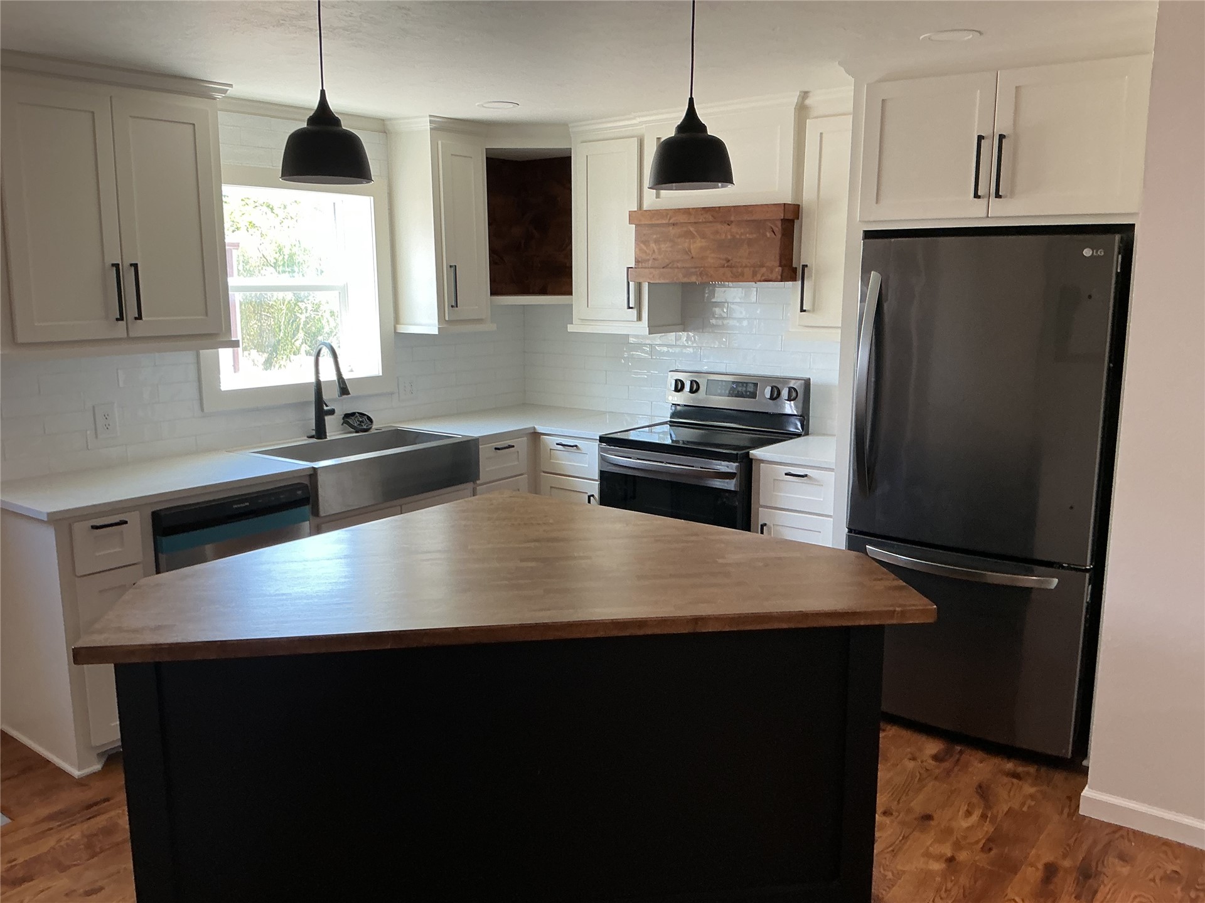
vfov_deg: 48.2
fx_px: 1010
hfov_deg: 61.7
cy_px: 452
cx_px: 602
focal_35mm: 29
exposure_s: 1/60
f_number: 1.8
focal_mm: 3
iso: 64
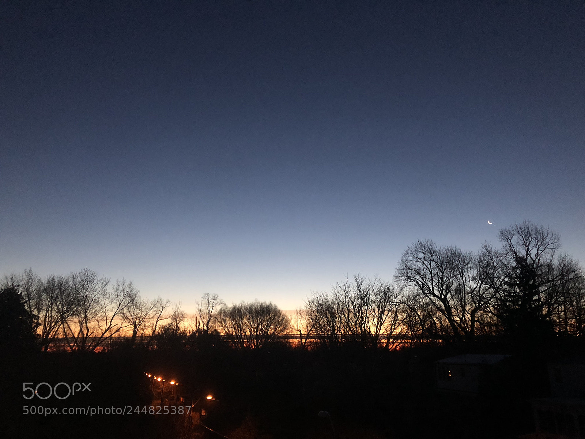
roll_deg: +0.2
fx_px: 473
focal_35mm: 28
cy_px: 220
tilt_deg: +14.3
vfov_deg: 49.7
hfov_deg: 63.4
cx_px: 292
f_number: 1.8
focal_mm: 3.99
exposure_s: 1/6
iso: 80
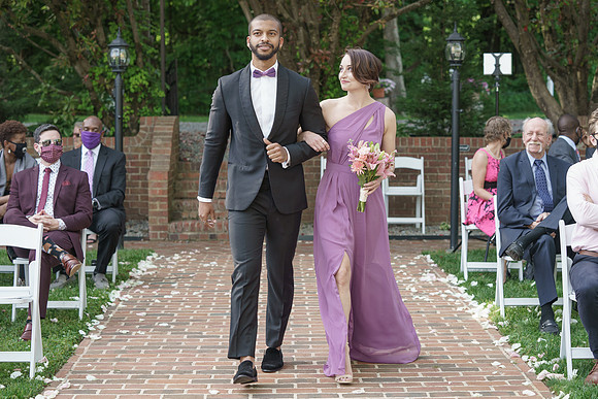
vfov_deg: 18.4
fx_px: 1233
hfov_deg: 27.3
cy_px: 210
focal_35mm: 74
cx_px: 307
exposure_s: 1/200
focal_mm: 70
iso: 250
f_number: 4
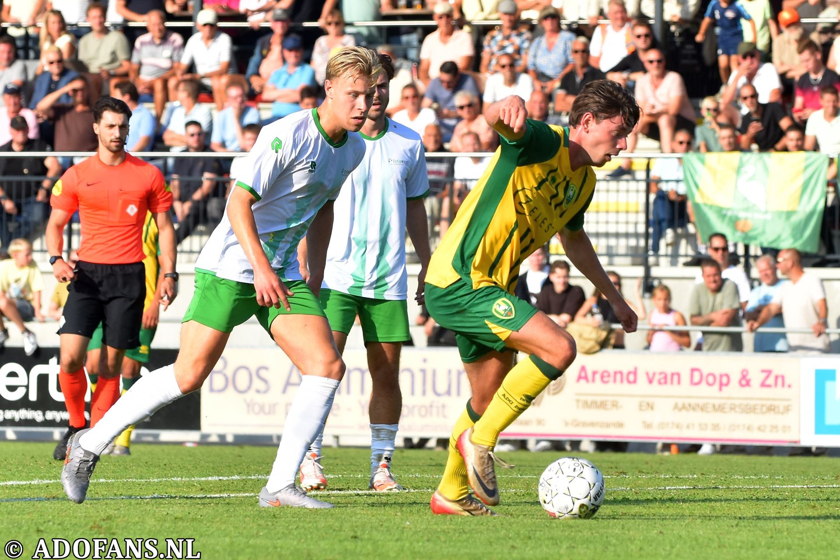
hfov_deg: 9.8
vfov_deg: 6.5
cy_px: 280
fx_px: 4900
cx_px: 420
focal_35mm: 210
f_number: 4
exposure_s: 1/800
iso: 250
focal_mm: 140
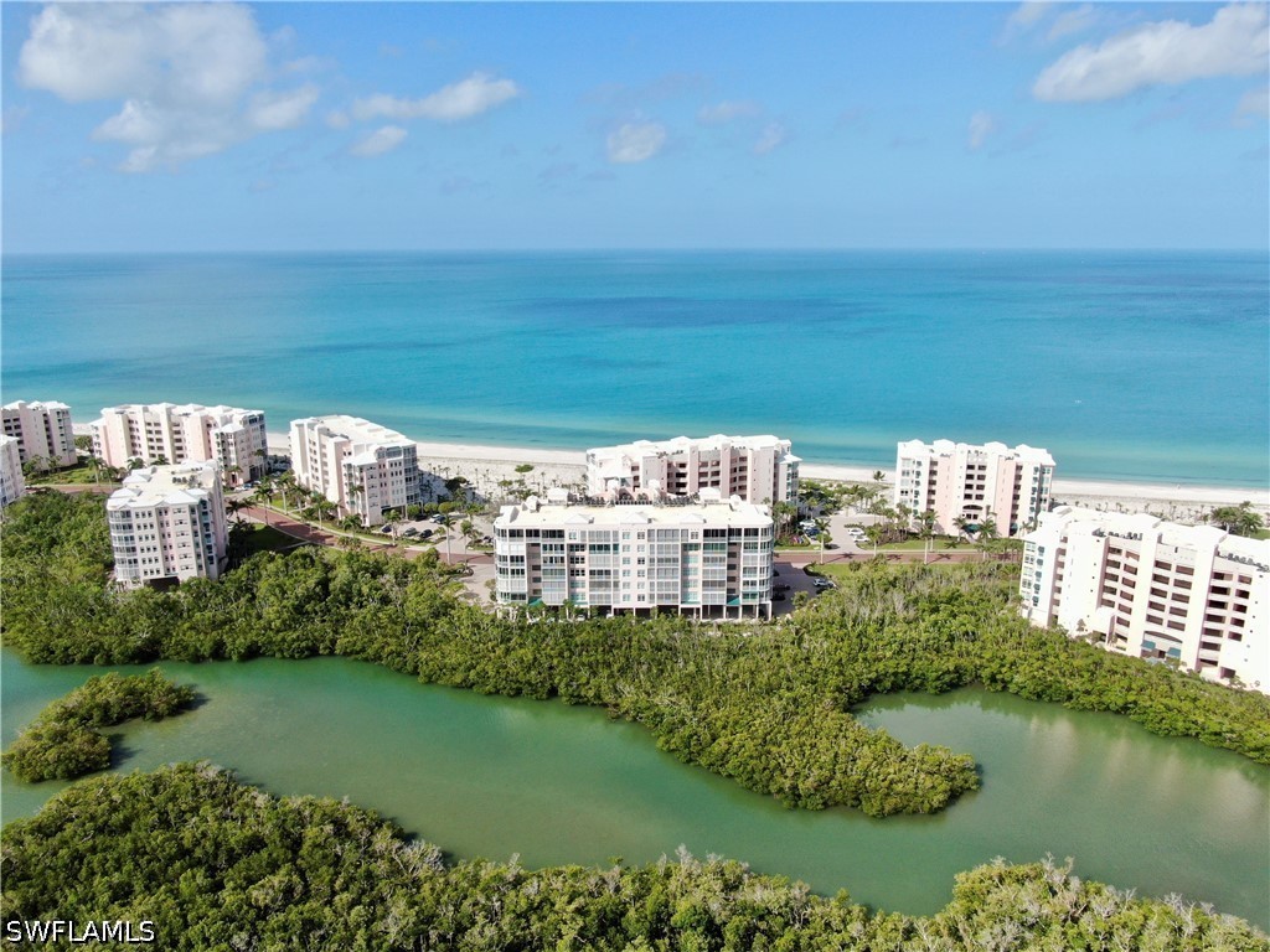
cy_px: 476
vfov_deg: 56.8
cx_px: 635
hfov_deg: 71.6
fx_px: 881
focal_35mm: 24
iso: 100
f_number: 2.8
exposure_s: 1/1250
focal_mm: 4.39
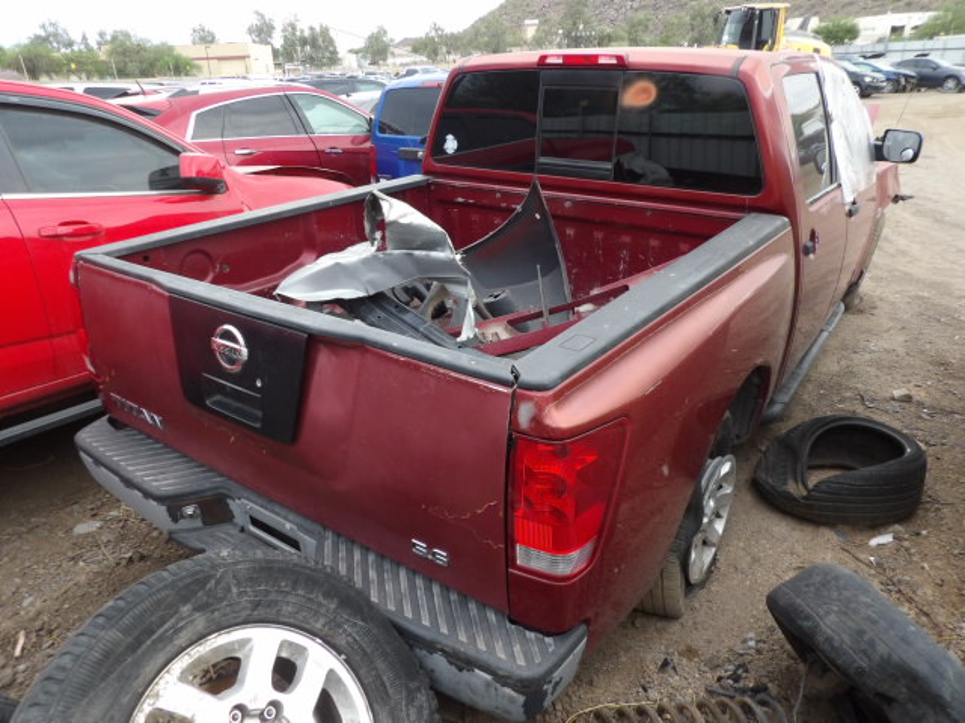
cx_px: 482
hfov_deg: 71.6
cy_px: 362
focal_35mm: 24
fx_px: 669
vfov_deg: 56.8
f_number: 3.2
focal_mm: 4.3
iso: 200
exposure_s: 1/19
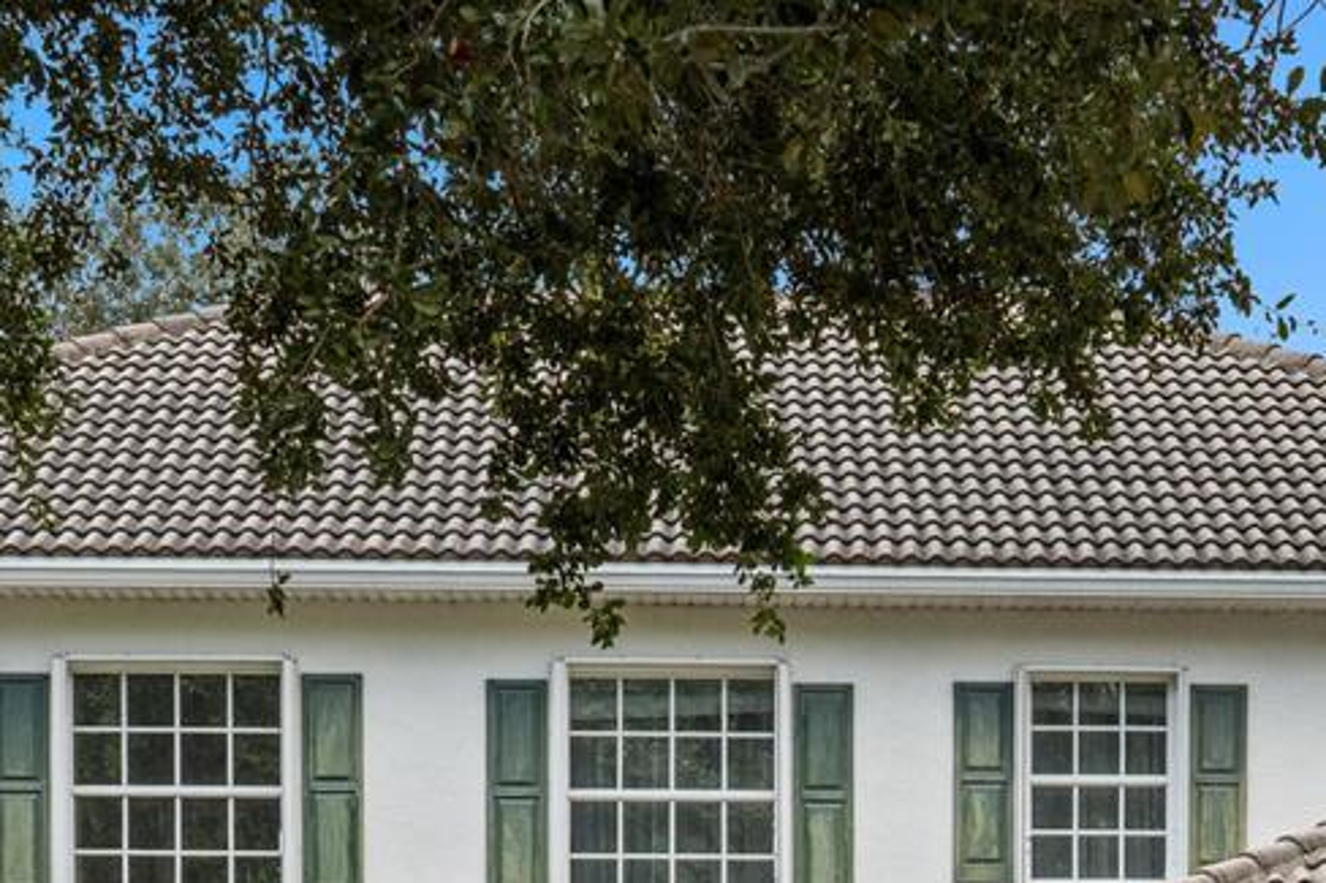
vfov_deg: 11.4
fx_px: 4345
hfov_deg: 17.3
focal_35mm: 118
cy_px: 1011
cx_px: 956
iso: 800
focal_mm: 36
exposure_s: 1/125
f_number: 7.1
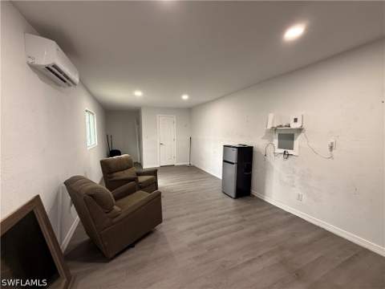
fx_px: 156
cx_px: 192
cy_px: 144
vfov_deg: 85.7
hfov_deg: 102.1
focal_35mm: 14
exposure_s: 1/60
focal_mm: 2.22
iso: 160
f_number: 2.2
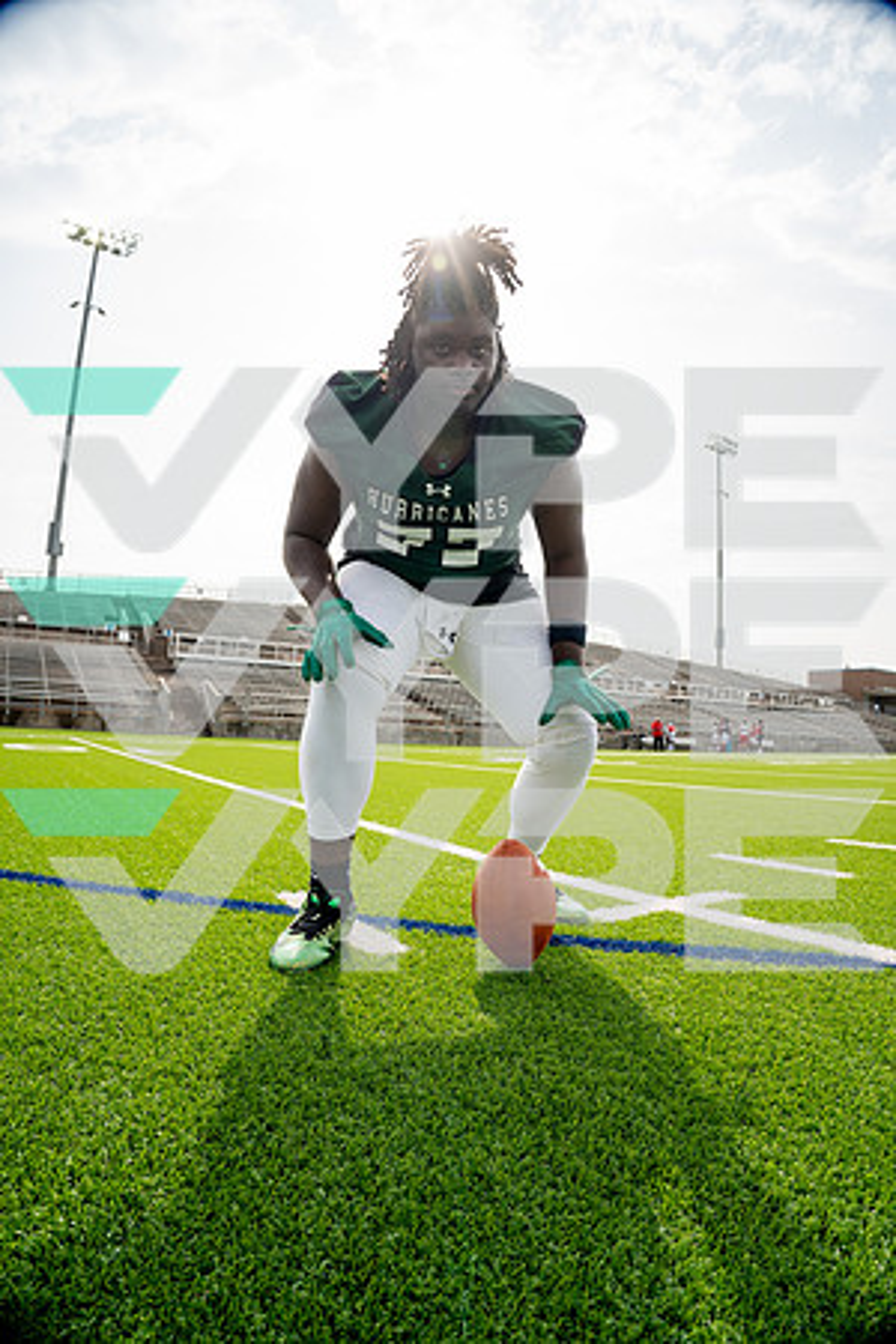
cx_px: 448
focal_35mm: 20
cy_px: 672
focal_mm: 20
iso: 100
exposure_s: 1/320
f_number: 5.6
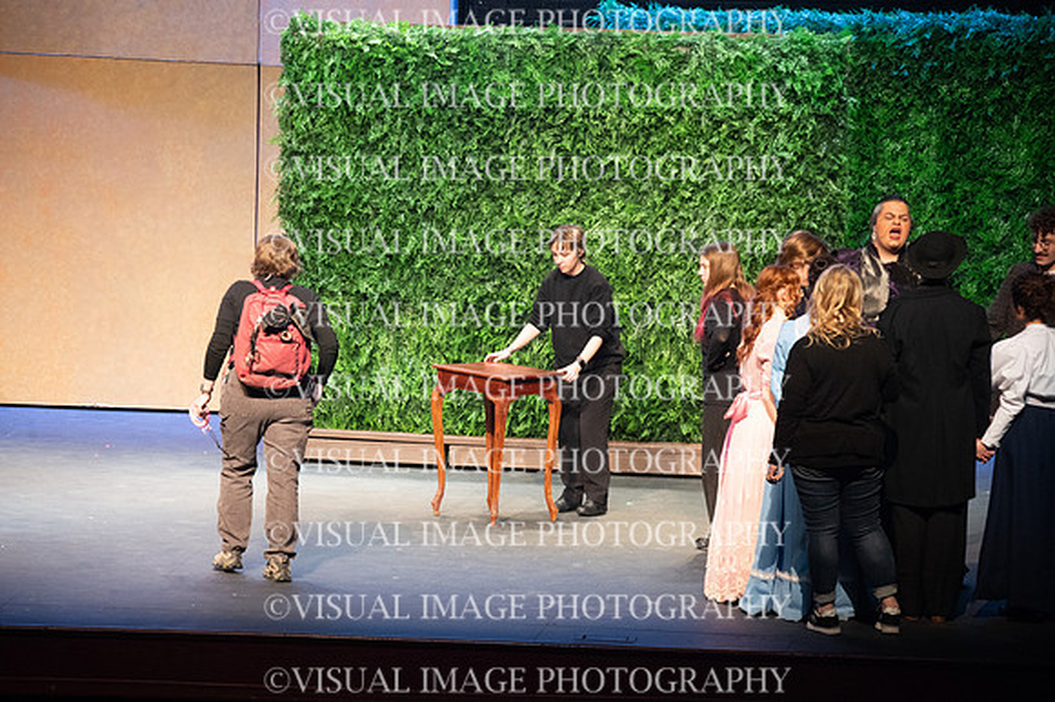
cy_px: 351
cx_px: 528
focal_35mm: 270
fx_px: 7908
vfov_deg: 5.1
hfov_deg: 7.6
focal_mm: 270
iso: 7200
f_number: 6.3
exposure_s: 1/160
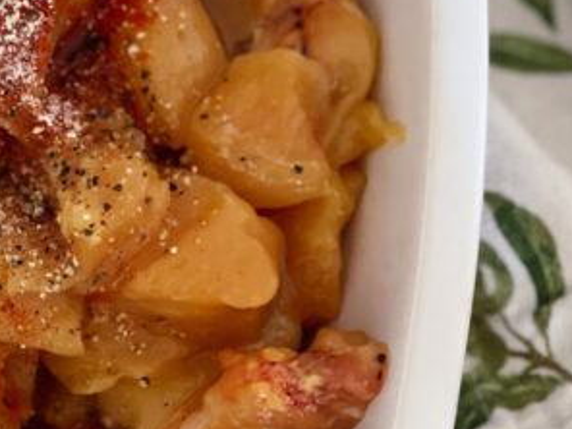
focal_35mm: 162
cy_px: 53
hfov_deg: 12.1
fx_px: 2677
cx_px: 100
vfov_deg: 9.1
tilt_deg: -67.8
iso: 400
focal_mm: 7.5
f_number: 2.2
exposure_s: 1/40
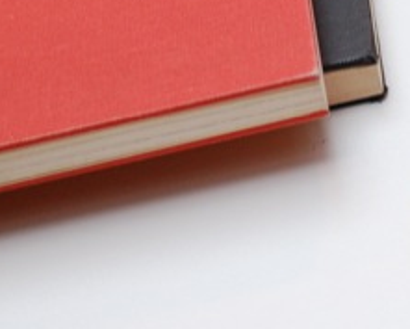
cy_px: 10
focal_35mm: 142
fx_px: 1728
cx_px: 488
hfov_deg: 13.2
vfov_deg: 10.8
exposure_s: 1/60
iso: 800
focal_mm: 35
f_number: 4
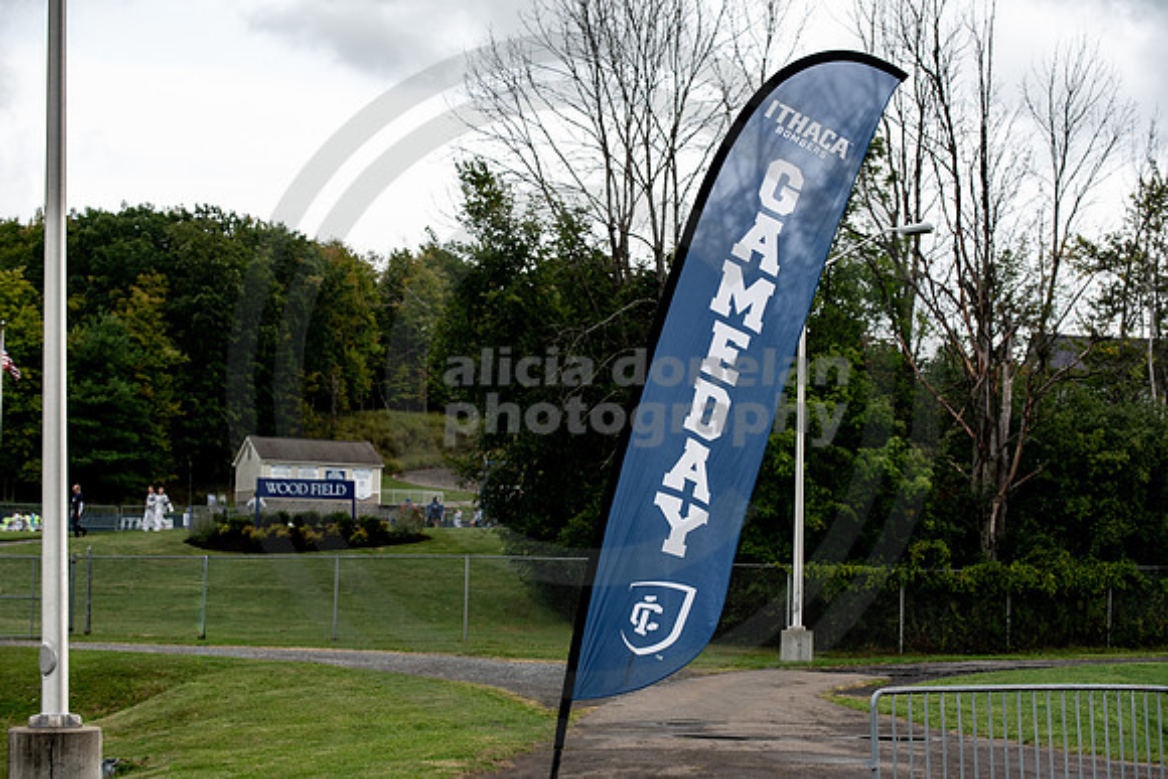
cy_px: 390
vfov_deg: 19.3
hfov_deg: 28.6
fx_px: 2293
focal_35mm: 71
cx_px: 584
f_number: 5.6
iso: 320
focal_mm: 70
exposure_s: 1/500
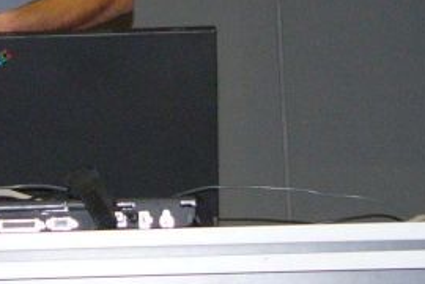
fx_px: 2255
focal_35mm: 191
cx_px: 6
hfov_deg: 10.7
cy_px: -87
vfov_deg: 7.1
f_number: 2.8
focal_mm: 10.3
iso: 200
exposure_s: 1/80
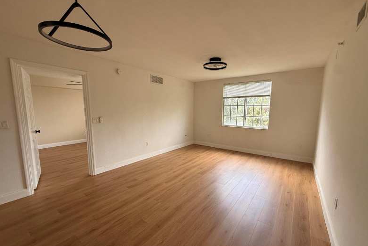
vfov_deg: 77.3
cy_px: 129
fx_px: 153
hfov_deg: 100.4
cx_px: 188
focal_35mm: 15
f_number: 2.2
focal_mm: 2.22
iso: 125
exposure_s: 1/120
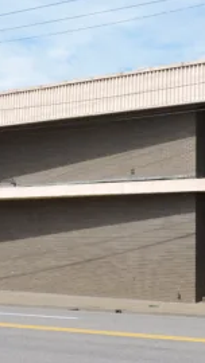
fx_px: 782
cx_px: 103
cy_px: 182
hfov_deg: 14.9
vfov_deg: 26.2
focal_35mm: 81
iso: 100
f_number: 3.7
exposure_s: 1/800
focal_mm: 9.8
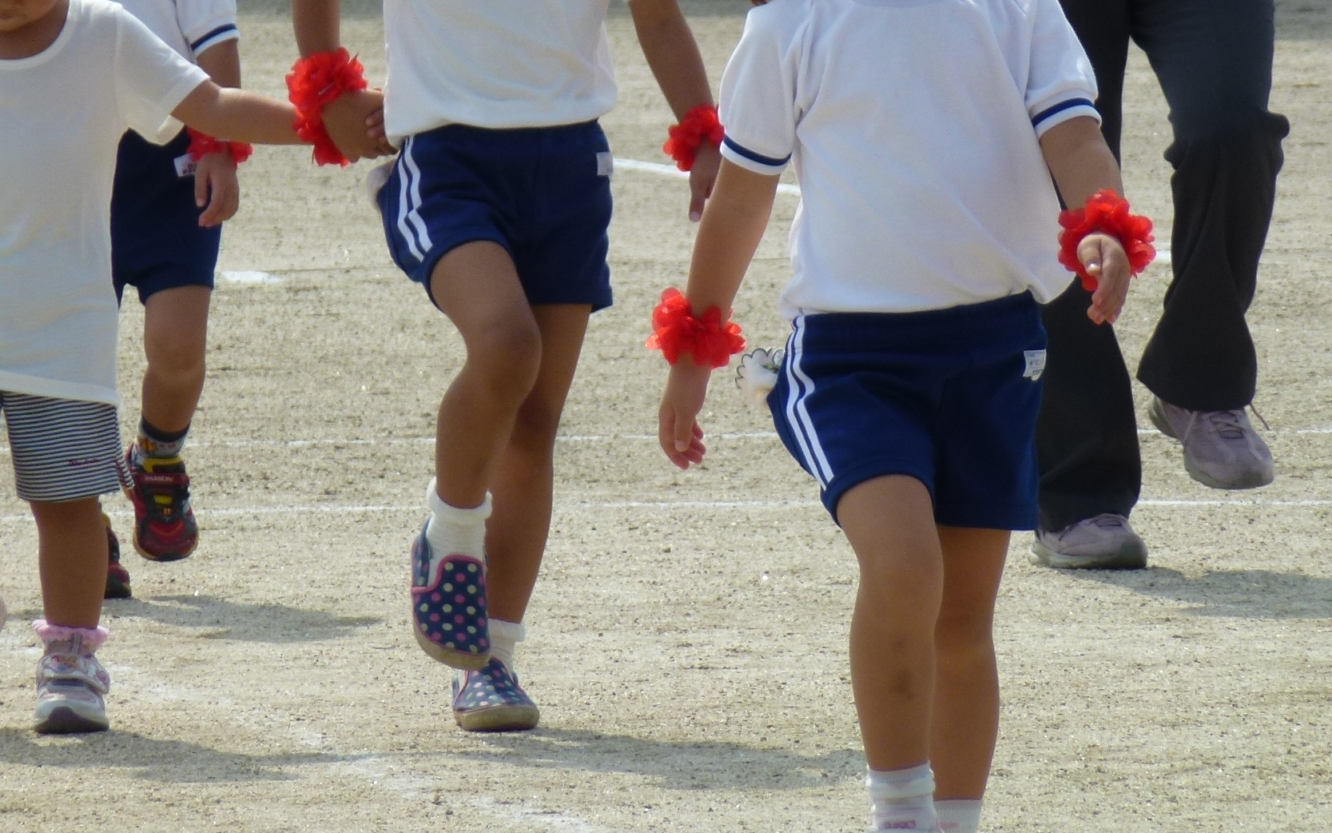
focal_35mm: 625
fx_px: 22689
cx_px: 689
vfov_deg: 2.1
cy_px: 237
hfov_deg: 3.4
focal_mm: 68.8
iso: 100
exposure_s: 1/500
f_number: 5.9
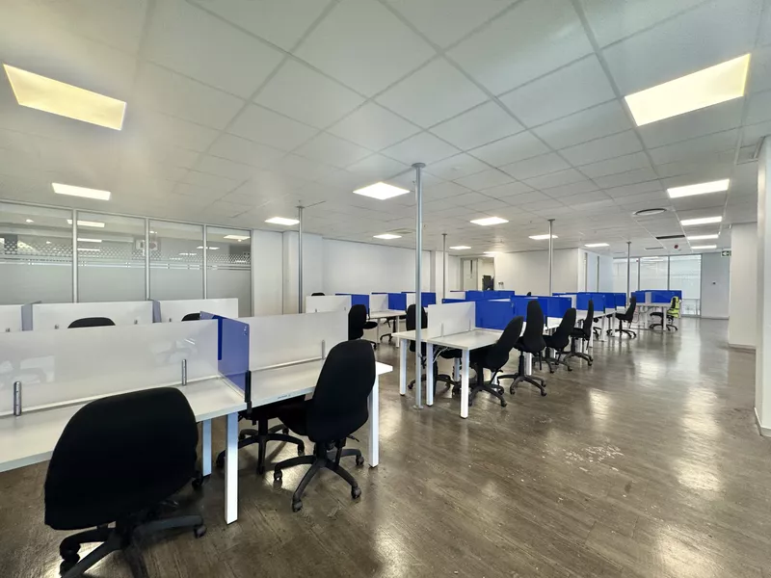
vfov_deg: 85.7
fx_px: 312
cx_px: 386
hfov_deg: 102.1
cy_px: 289
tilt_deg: +0.4
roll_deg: +1.7
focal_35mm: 14
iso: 160
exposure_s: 1/100
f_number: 2.2
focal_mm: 2.22
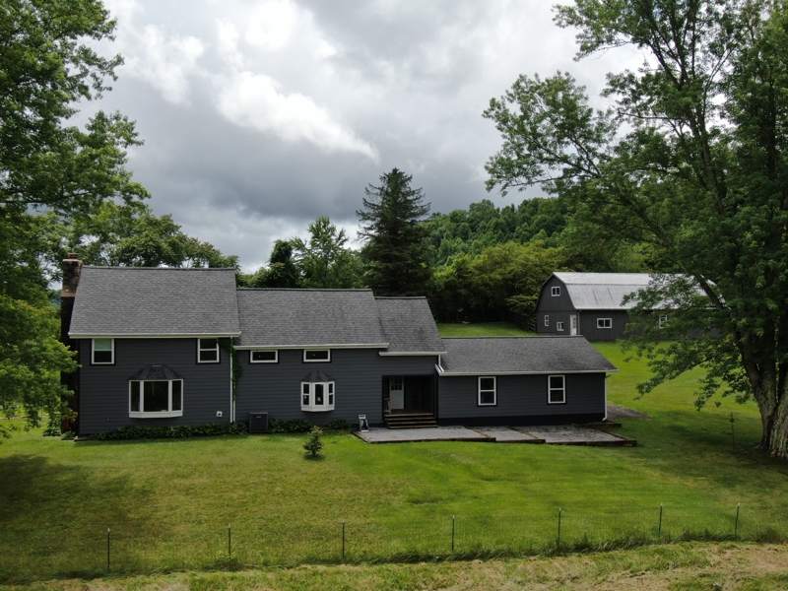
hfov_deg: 47.9
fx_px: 888
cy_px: 296
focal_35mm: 39
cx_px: 394
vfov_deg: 36.8
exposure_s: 1/1000
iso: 100
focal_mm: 6.63
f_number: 3.4
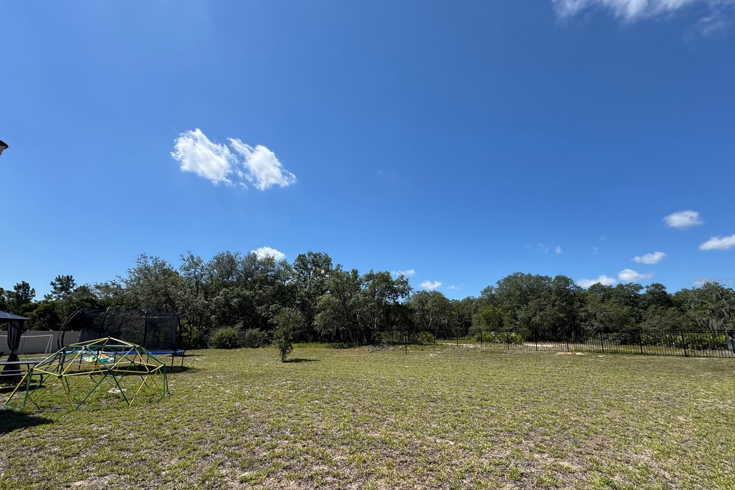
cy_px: 283
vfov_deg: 76.8
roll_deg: -0.4
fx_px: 306
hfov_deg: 100.4
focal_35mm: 15
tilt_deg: +9.4
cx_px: 363
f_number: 2.2
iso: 40
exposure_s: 1/1748
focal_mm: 2.22
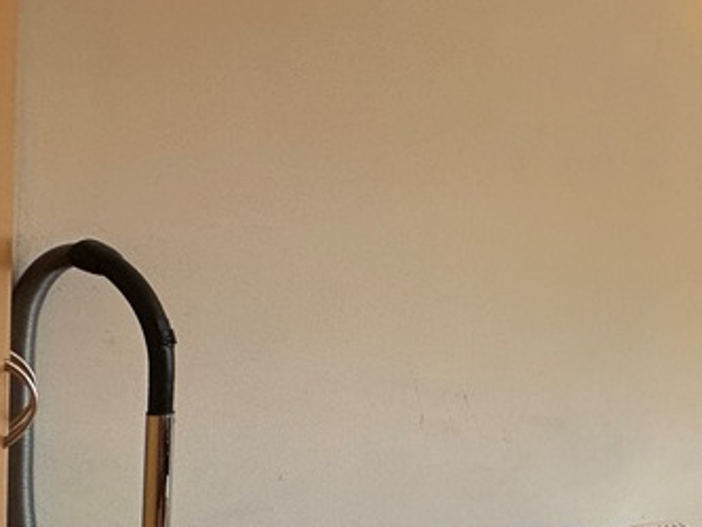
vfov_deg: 33.5
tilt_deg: -3.2
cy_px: 314
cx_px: 982
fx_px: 872
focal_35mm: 43
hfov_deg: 30.6
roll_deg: -5.3
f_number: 2.2
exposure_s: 1/99
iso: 50
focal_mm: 2.22
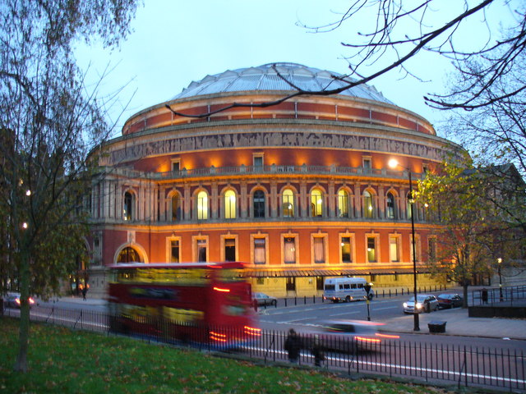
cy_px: 197
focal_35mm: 37
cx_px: 263
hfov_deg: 50.1
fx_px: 562
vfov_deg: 38.7
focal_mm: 6.1
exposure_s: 1/8
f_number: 2.8
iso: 200
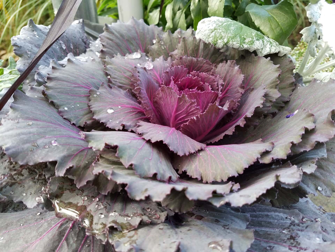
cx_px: 168
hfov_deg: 67.3
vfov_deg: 53.1
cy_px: 126
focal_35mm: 26
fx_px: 252
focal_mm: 4.2
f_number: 1.7
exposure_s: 1/60
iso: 125
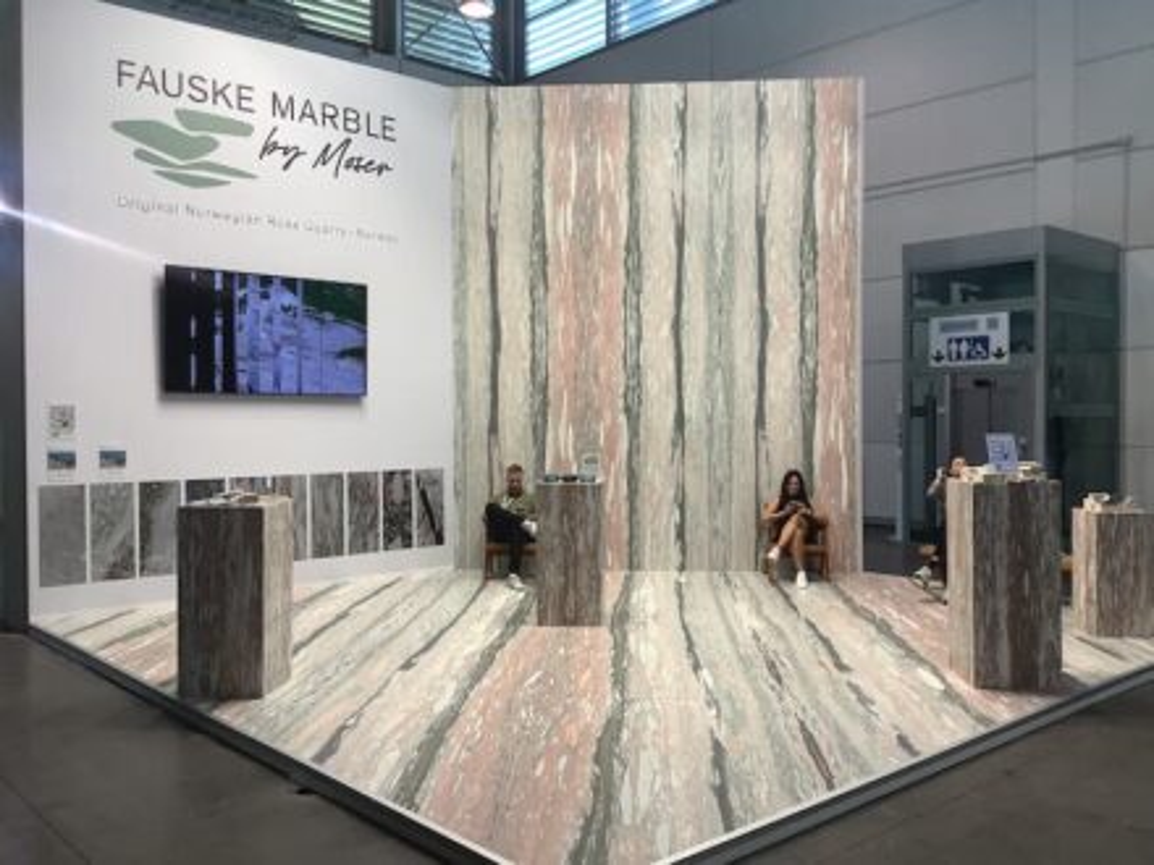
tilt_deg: -0.9
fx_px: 1033
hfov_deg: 58.4
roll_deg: -0.5
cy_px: 432
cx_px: 577
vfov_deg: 45.4
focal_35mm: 31
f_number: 2.4
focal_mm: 3.3
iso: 64
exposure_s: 1/100
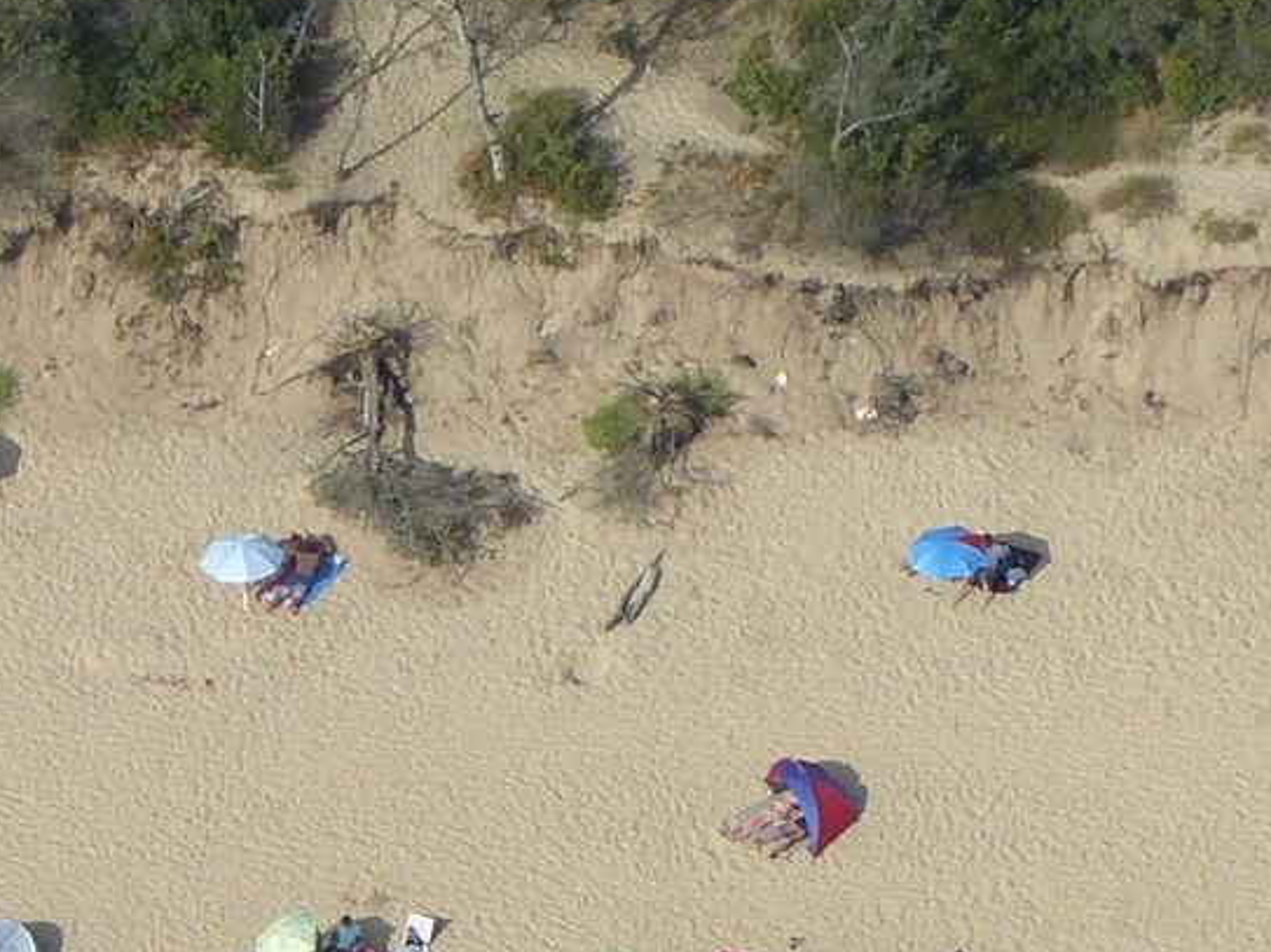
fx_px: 27972
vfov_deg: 1.9
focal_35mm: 762
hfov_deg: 2.6
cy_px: 1331
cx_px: -599
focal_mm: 33
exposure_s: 1/1300
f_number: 4
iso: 100
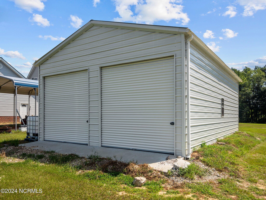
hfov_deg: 63.4
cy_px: 100
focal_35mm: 28
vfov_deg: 49.7
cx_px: 133
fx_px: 215
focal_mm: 14
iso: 200
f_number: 5.6
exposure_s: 1/1000
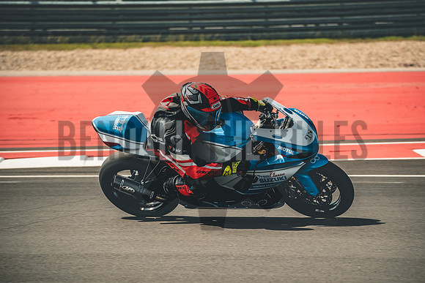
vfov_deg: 4.8
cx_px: 212
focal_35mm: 285
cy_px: 142
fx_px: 3365
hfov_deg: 7.2
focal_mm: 189.7
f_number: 5
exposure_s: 1/1600
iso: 500
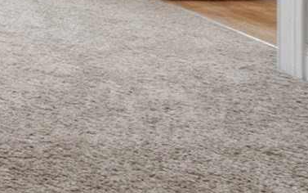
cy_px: -262
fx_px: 697
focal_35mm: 83
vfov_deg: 12.5
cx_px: -485
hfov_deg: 13.8
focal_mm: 10
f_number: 7.1
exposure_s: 1/5
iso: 400
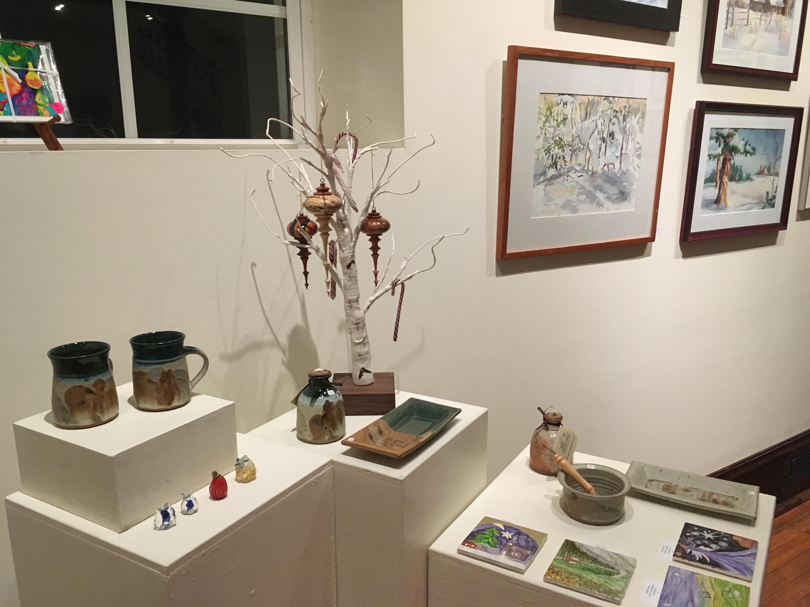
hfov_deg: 61.7
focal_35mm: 29
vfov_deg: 48.2
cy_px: 304
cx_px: 405
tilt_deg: -13.8
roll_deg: +0.9
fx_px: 679
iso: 160
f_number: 2.2
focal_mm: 4.15
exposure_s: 1/30
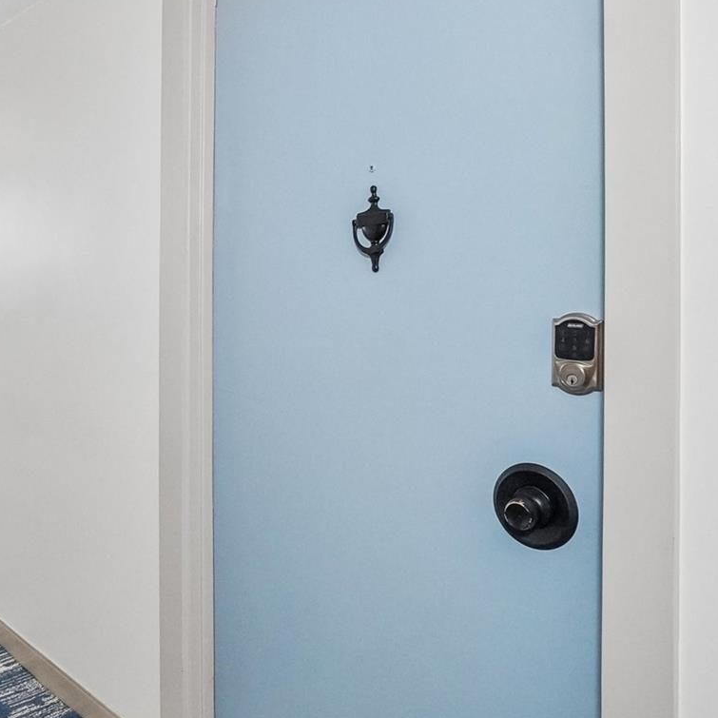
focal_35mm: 27
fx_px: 634
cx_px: 219
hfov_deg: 57.3
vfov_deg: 58.7
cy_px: 299
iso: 2500
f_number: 8
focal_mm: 10
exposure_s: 1/30
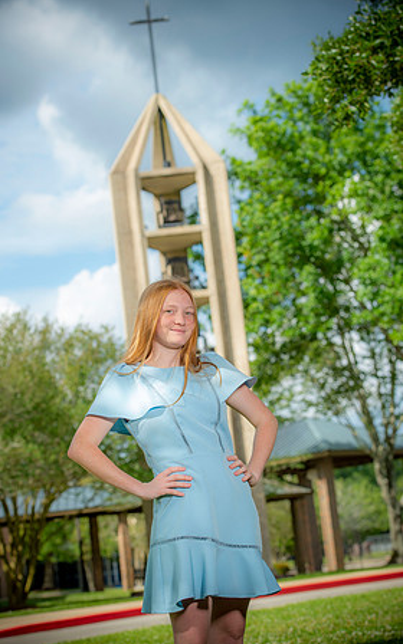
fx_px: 1529
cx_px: 192
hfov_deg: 15.0
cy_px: 322
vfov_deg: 23.8
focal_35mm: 87
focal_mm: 85
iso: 80
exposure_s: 1/250
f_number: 5.6
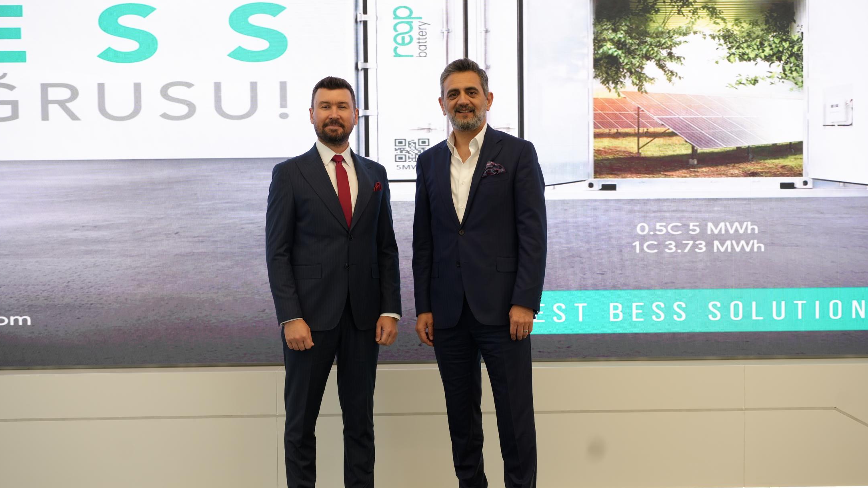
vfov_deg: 23.9
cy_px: 290
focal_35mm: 50
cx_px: 435
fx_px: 1151
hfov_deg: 41.3
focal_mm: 47
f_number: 4
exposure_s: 1/100
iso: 500
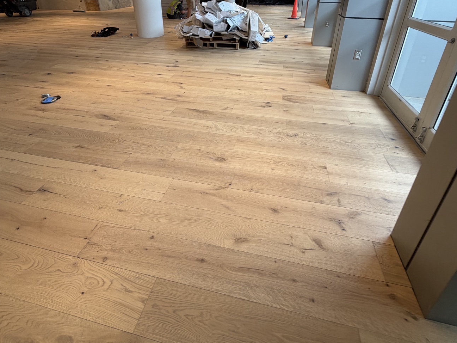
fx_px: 251
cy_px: 99
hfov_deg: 84.7
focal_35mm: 19
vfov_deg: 65.7
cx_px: 228
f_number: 2.2
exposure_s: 1/120
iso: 50
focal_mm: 2.22
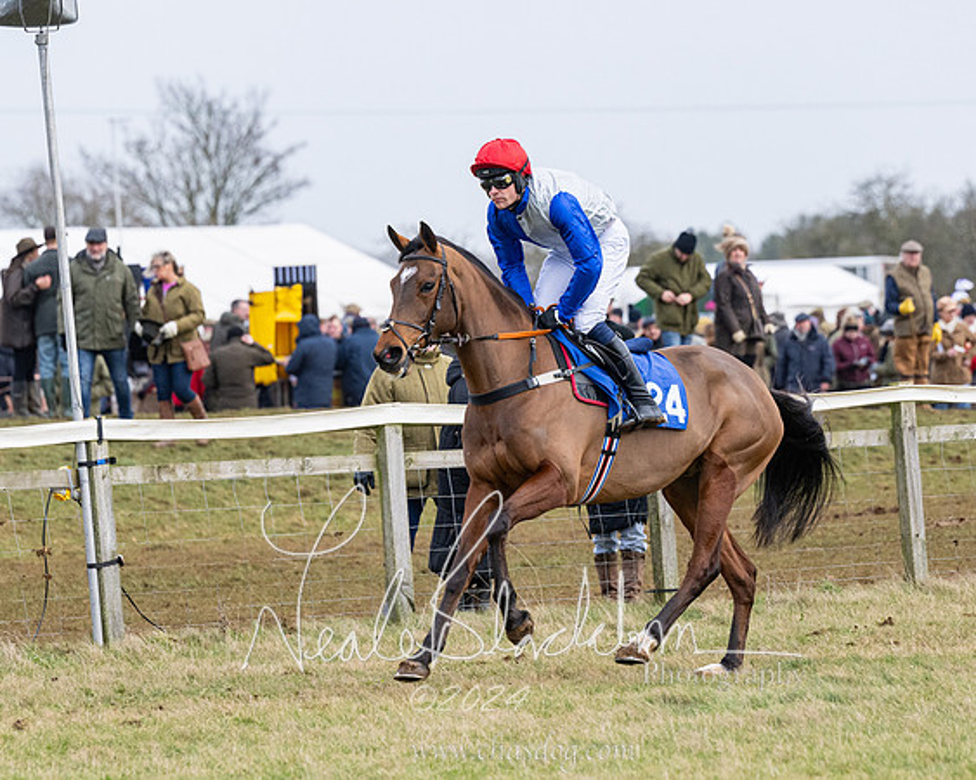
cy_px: 390
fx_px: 7808
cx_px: 488
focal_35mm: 270
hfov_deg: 7.2
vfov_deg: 5.7
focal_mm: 160
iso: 800
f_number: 4
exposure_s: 1/1600
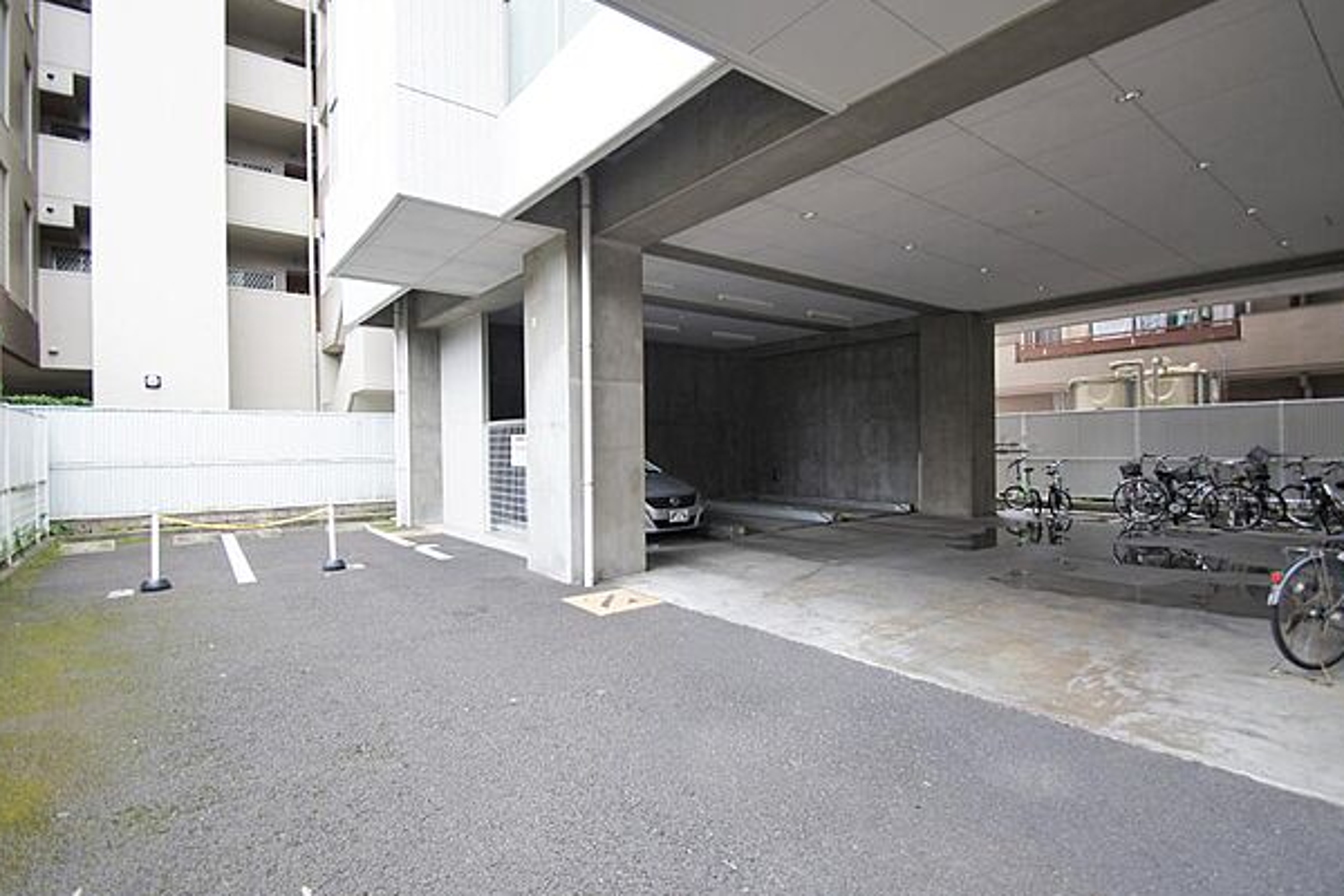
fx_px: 597
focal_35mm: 16
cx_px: 659
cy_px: 437
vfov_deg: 73.7
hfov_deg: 96.7
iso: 100
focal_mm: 10
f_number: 4
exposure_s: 1/40
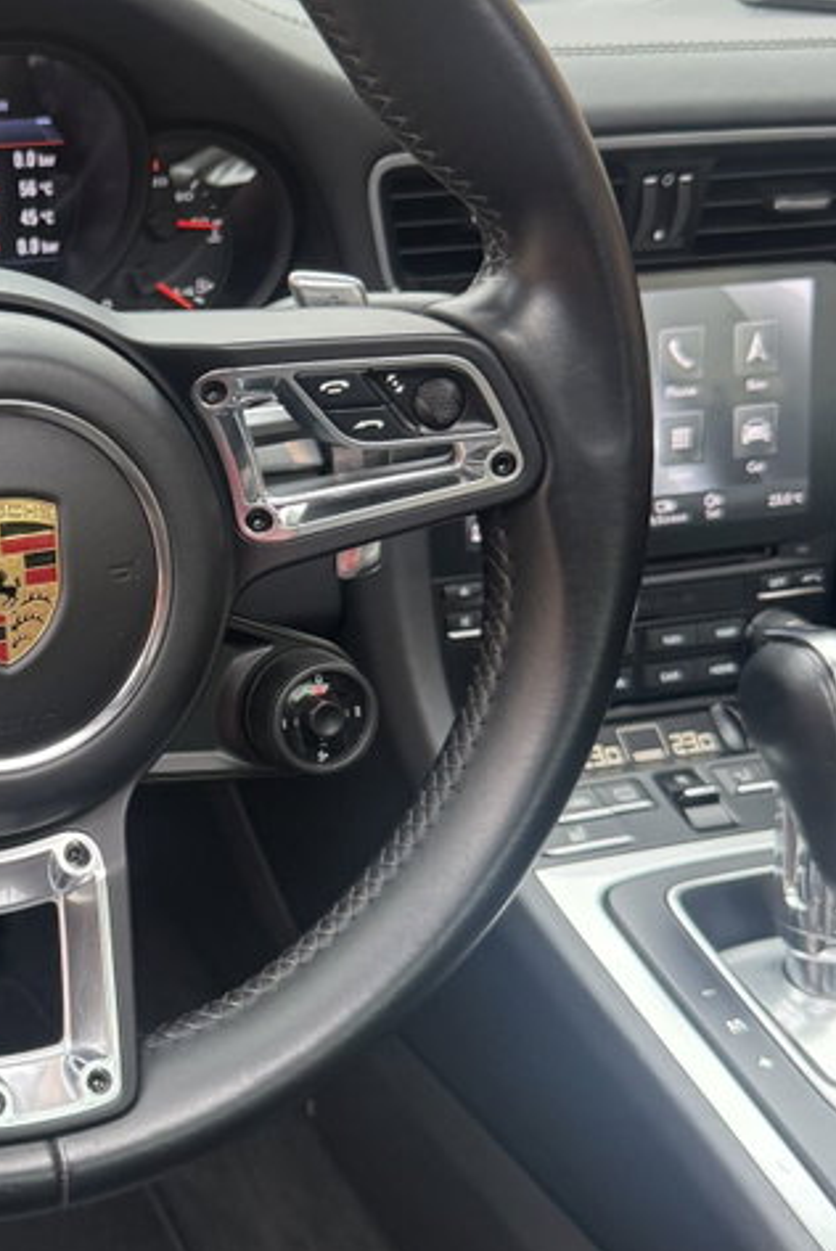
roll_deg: -0.3
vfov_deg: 36.8
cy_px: 632
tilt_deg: -27.8
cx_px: -85
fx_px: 1878
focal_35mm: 54
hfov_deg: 23.5
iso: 160
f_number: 1.78
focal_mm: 6.76
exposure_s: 1/121
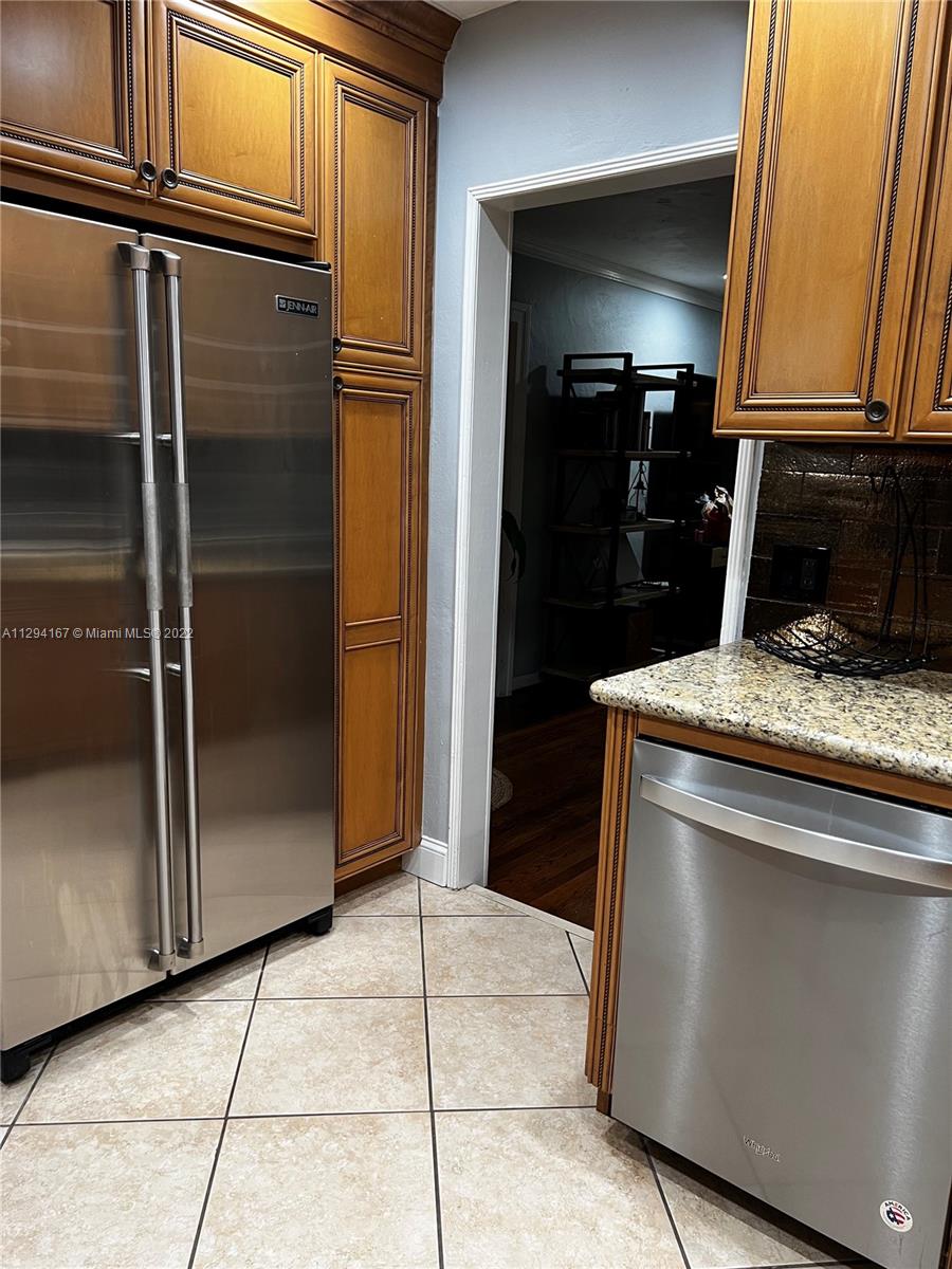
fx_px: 953
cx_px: 476
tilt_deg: -11.9
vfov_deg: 67.3
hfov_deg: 53.1
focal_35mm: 26
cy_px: 634
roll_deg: -2.5
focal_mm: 5.7
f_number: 1.5
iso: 125
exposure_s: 1/60
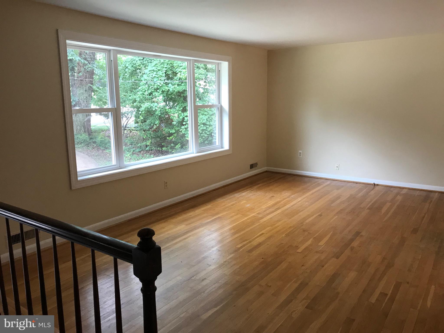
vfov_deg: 49.7
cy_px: 166
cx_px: 222
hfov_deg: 63.4
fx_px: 359
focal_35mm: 28
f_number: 1.8
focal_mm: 3.99
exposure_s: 1/24
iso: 40
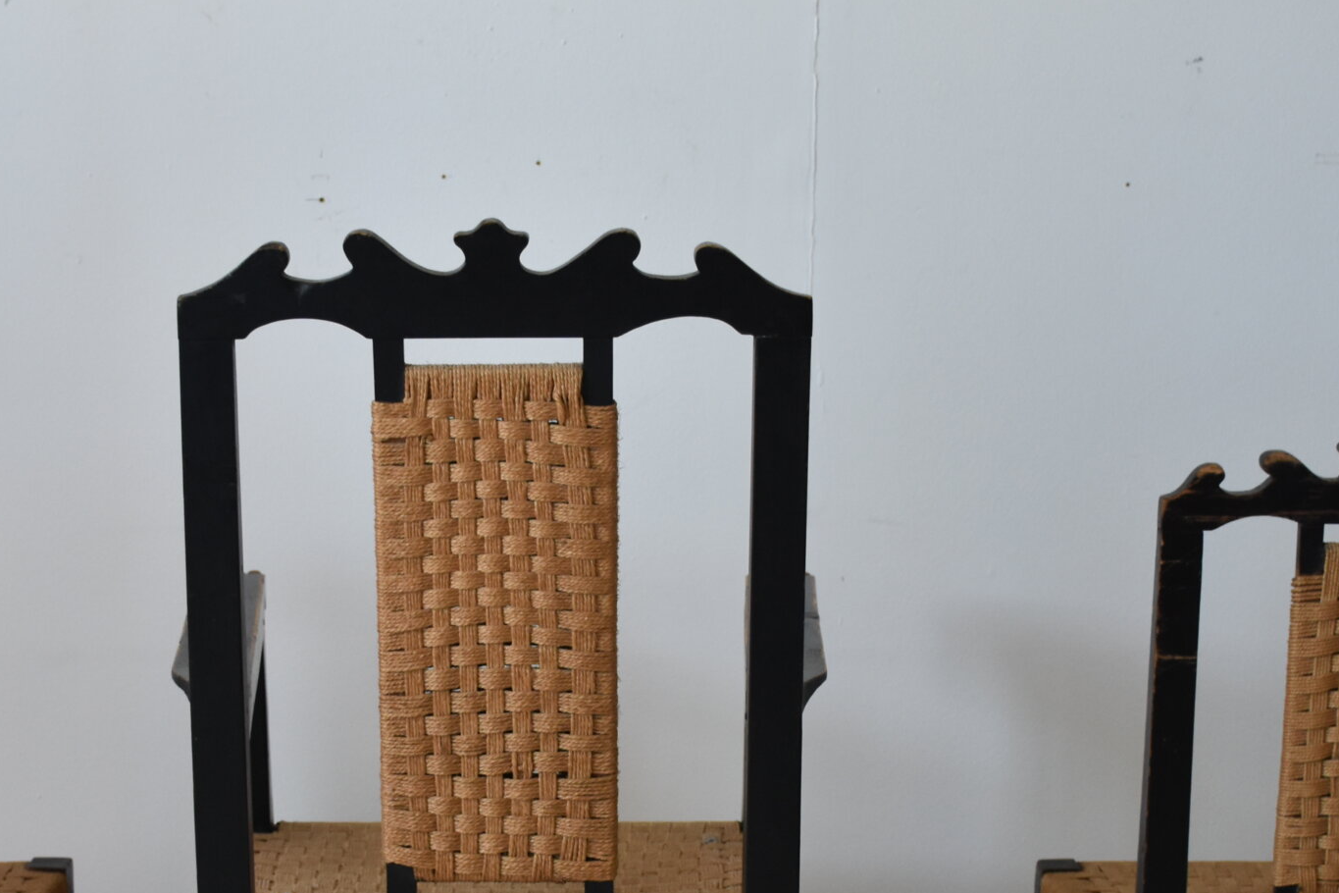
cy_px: 701
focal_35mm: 76
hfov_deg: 26.6
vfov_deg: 17.8
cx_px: 553
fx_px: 2824
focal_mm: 27
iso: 800
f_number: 4.5
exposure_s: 1/80
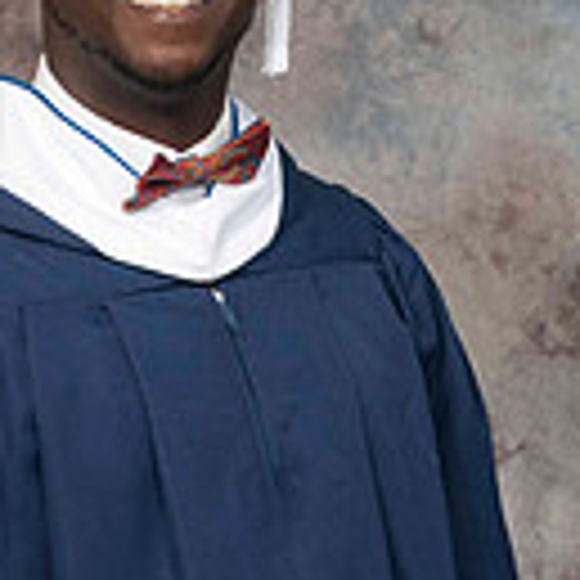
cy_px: 490
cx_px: 142
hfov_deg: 9.0
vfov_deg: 8.9
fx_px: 3696
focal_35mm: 195
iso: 200
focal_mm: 44
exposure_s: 1/125
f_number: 5.6
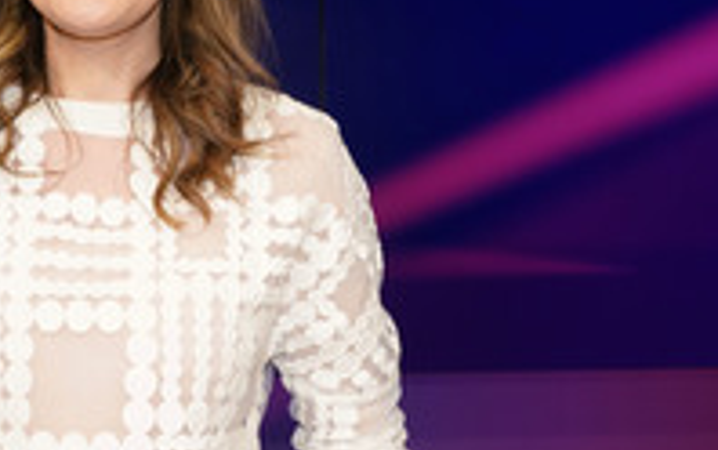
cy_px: 225
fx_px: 1586
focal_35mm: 81
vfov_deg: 16.1
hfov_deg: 25.2
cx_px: 180
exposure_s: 1/125
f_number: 5.6
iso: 2000
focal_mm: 35
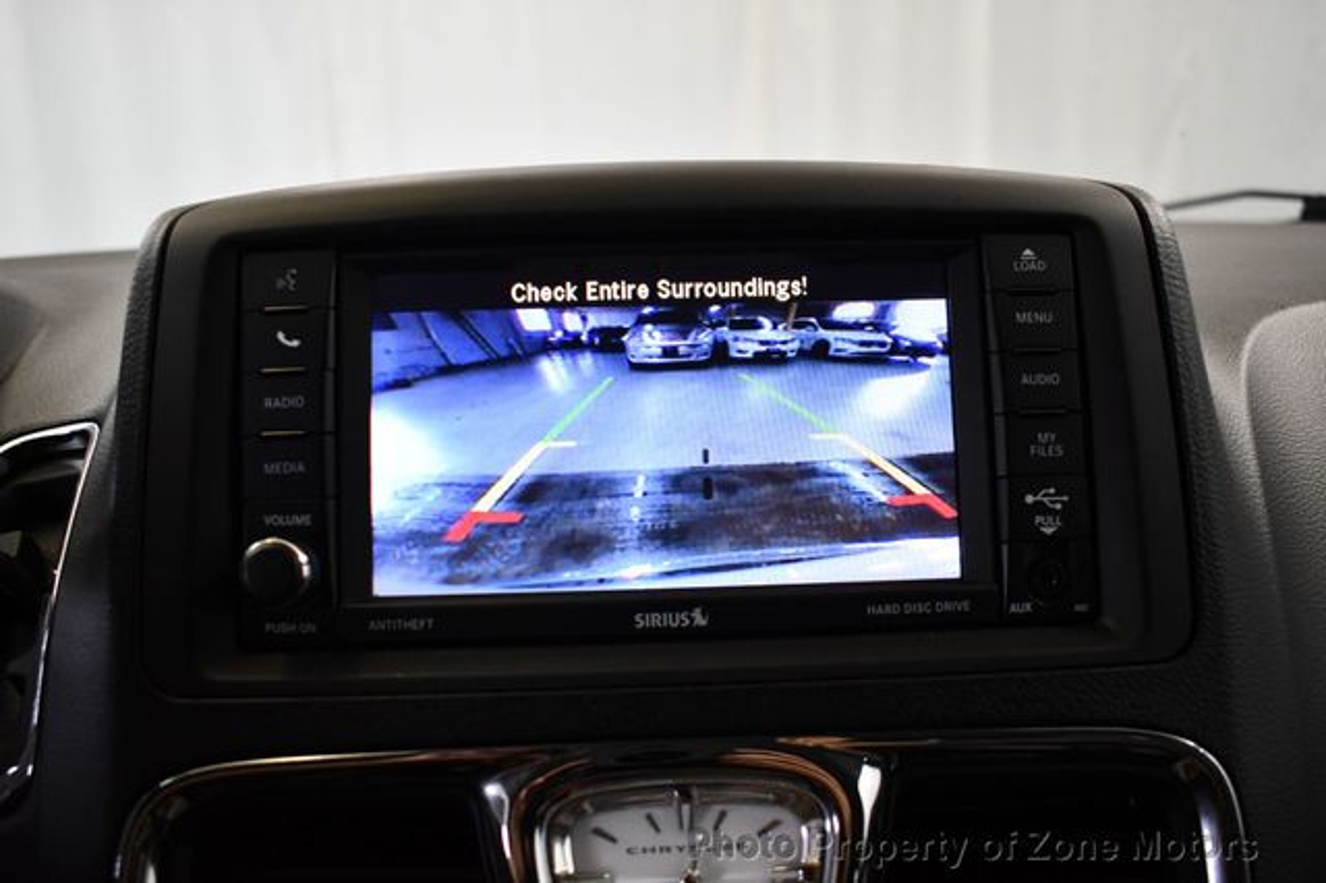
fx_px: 1104
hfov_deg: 62.0
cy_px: 442
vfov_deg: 43.6
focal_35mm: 30
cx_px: 663
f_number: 3.5
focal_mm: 20
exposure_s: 1/125
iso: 1600
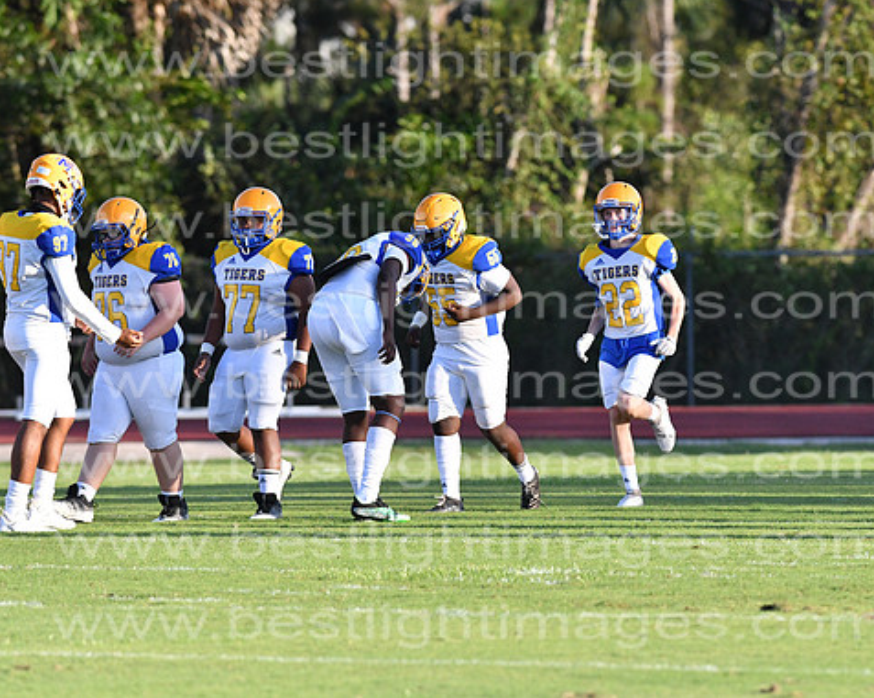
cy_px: 345
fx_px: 13287
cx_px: 469
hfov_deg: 3.8
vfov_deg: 3.0
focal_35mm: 514
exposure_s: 1/8000
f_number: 4.5
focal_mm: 300
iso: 2000
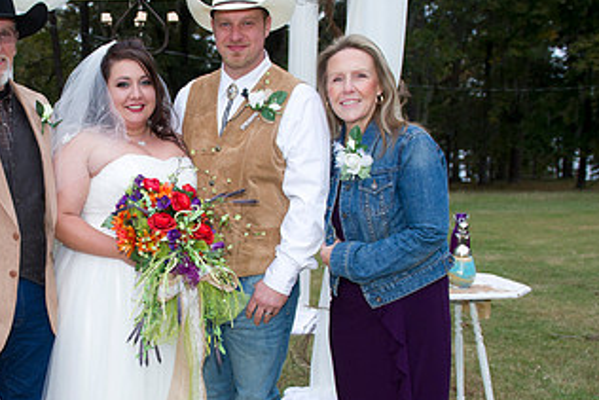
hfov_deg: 42.6
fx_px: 732
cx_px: 127
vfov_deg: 30.3
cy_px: 271
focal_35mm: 44
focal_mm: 24
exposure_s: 1/125
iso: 800
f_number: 4
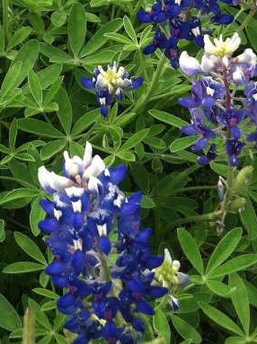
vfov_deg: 18.9
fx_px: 973
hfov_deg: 14.6
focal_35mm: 98
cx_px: -35
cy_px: -71
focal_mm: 3.85
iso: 80
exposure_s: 1/536
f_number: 2.8
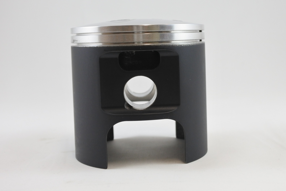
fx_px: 302
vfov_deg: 35.1
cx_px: 143
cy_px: 96
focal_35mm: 38
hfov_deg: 50.7
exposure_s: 1/125
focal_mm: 14.3
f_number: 4
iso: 450
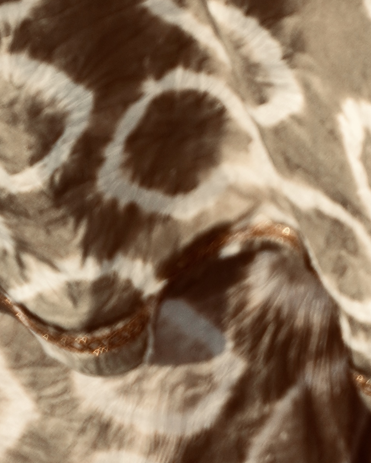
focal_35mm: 323
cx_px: 688
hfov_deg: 4.7
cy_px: -603
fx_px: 4434
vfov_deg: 5.8
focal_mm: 46
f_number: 5.6
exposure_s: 1/1000
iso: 100
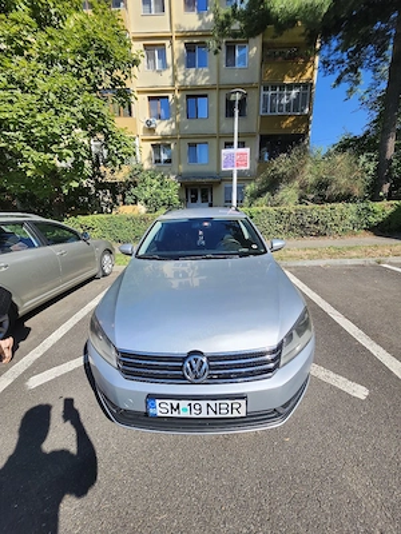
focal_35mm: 13
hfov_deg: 89.9
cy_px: 267
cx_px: 200
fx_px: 201
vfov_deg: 106.2
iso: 40
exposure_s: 1/1250
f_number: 2.2
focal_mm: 1.74
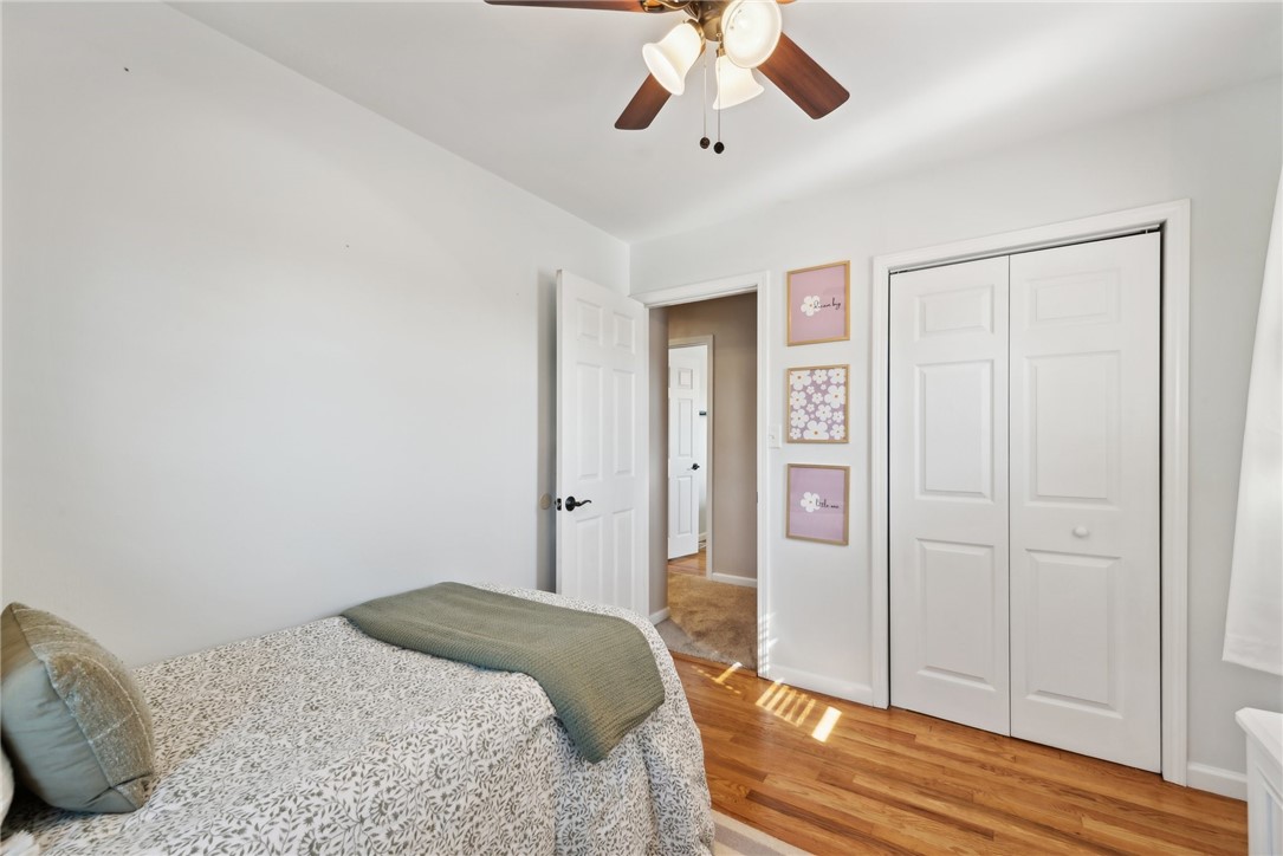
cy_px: 428
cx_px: 642
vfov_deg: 81.2
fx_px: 499
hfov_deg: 104.2
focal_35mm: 14
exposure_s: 1/10
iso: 50
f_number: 11
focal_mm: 14
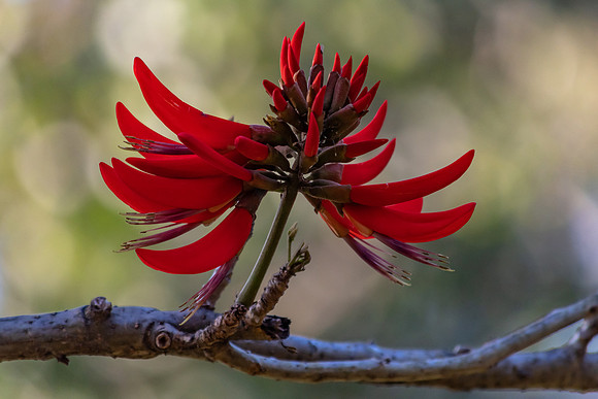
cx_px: 323
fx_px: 8074
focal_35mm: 486
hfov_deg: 4.2
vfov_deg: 2.8
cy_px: 184
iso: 400
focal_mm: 300
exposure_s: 1/500
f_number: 5.6
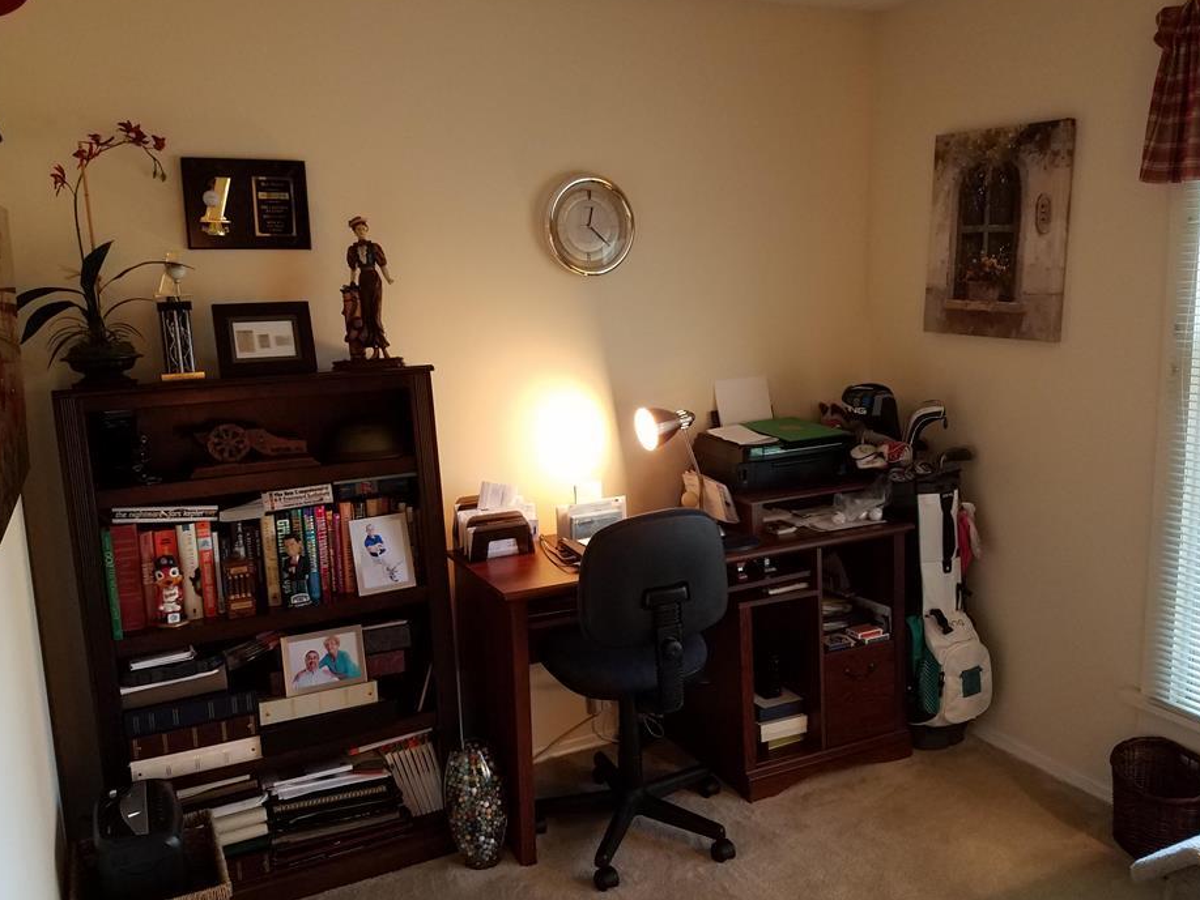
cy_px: 421
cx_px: 633
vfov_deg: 48.2
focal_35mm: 29
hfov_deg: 61.6
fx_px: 1006
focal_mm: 4.2
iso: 160
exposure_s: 1/40
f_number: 1.7
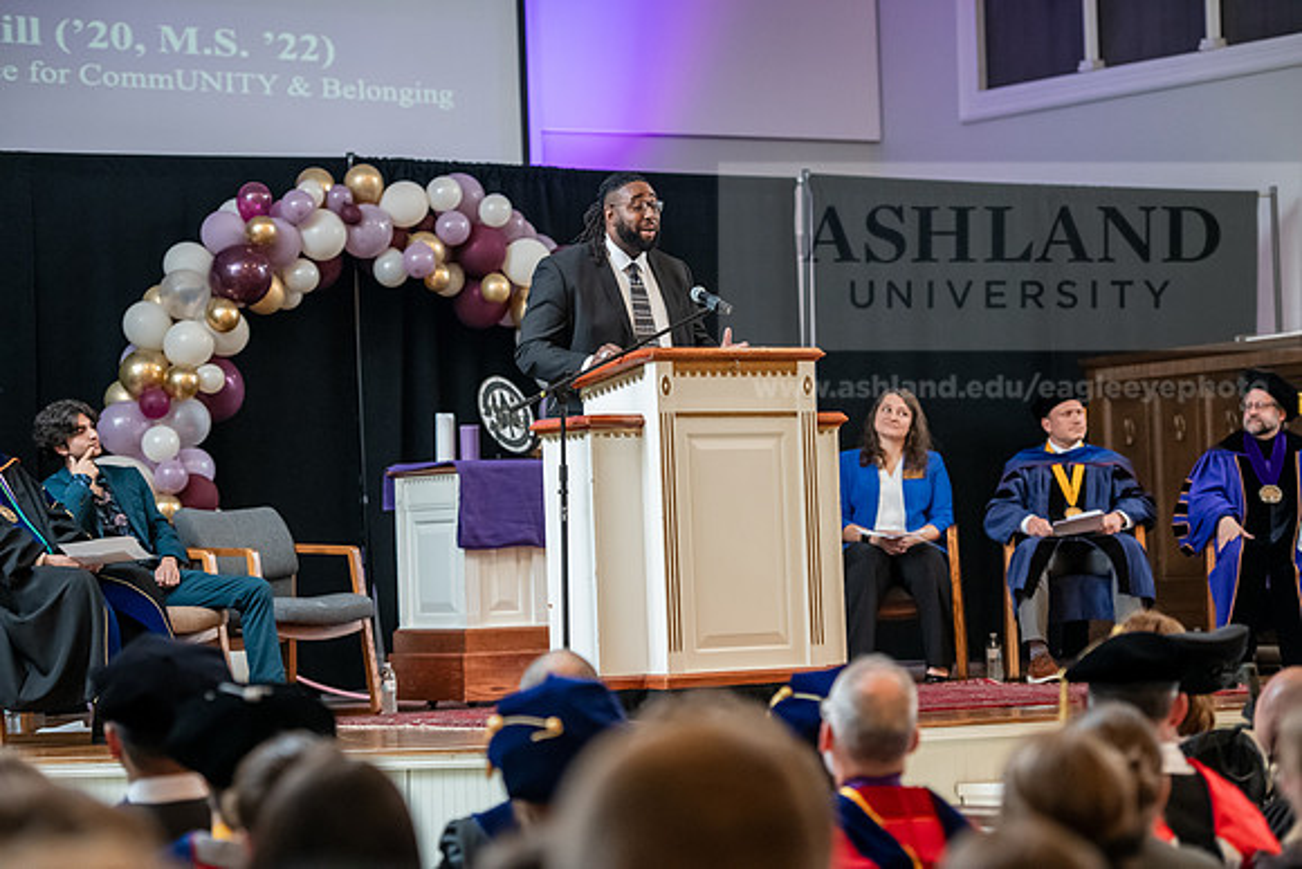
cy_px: 434
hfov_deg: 18.6
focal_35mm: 110
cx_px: 651
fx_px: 3979
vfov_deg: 12.5
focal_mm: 110
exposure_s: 1/200
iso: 3200
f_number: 3.2
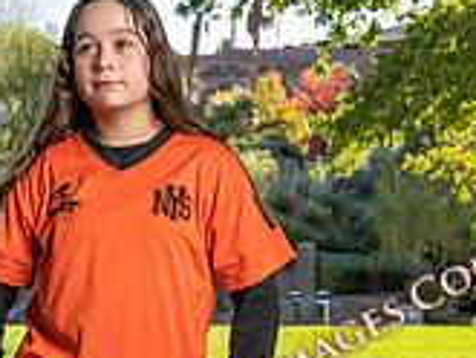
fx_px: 1170
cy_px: 427
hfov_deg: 22.7
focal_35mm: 85
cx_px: 95
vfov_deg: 16.7
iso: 100
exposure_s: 1/160
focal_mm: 32.5
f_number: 5.6
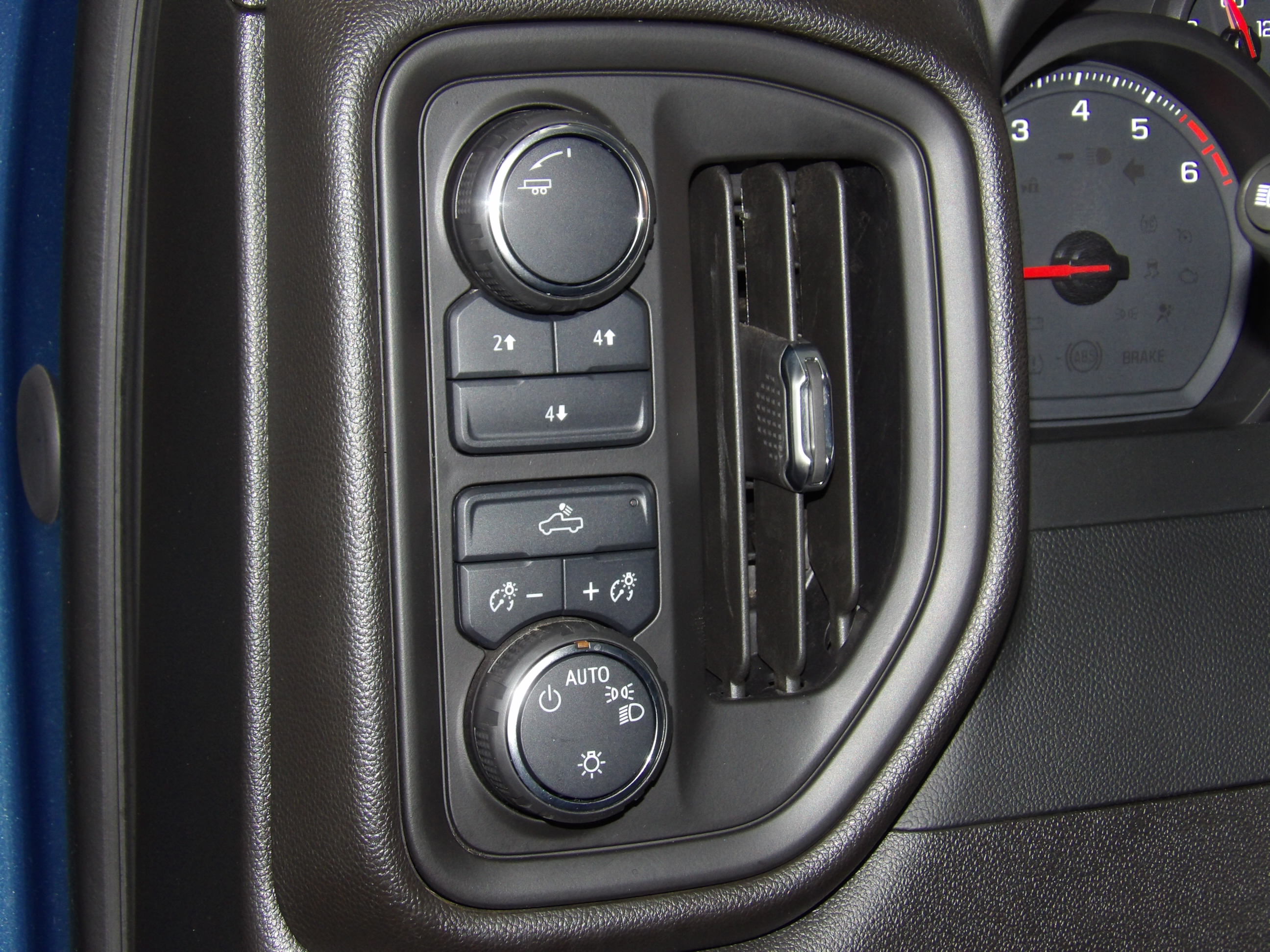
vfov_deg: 17.4
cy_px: 476
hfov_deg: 23.0
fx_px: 3119
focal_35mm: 85
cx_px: 635
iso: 200
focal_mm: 15.3
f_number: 4.1
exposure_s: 1/86
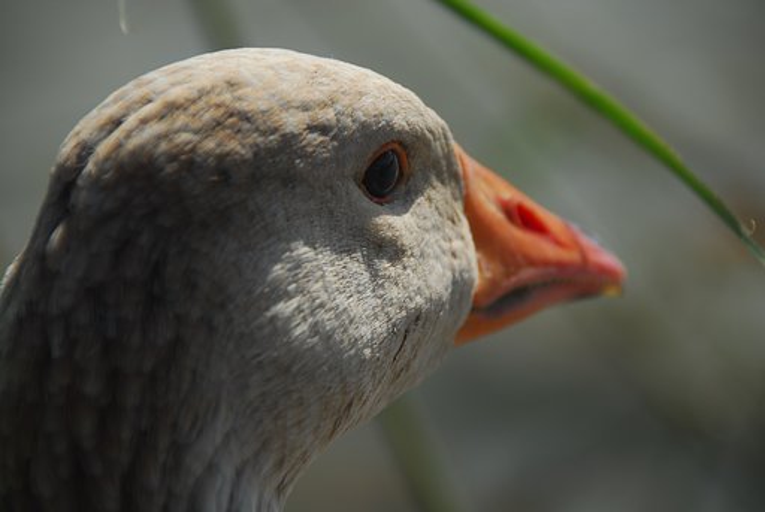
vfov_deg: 3.7
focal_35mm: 375
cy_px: 256
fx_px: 7980
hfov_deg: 5.5
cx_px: 382
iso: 100
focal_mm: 250
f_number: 6.3
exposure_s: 1/200
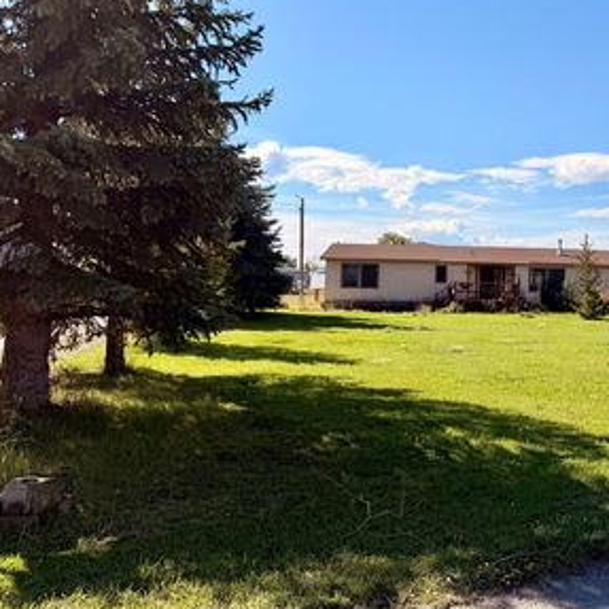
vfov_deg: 44.6
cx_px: 511
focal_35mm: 37
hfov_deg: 42.3
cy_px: 234
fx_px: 736
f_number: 1.78
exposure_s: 1/5714
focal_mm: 6.76
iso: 80
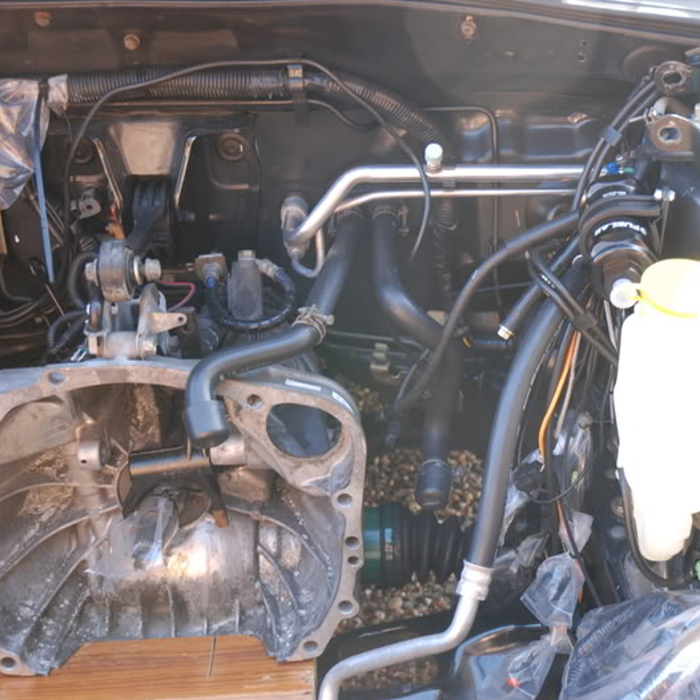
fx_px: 1510
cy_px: 353
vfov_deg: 26.1
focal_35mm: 66
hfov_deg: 25.8
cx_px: 528
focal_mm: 34
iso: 200
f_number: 4.2
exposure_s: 1/25
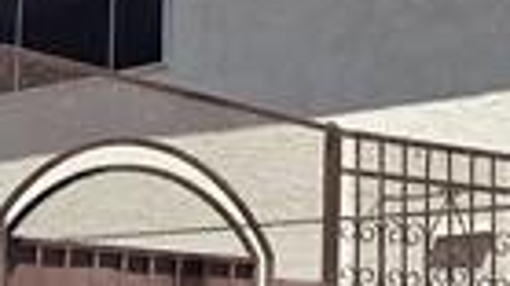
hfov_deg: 20.5
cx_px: 198
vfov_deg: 11.6
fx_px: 1406
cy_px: 150
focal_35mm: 104
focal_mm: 2.2
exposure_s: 1/3647
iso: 50
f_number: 2.2
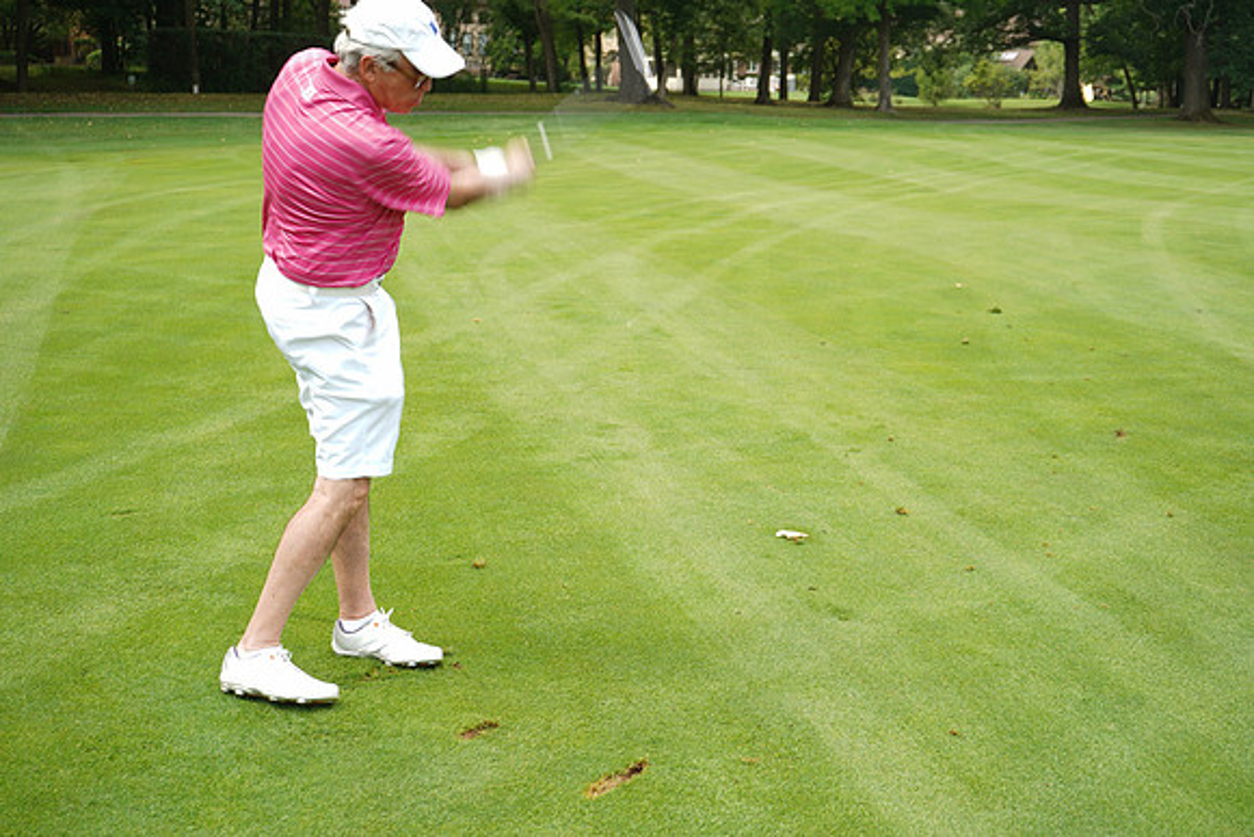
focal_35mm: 46
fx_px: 1603
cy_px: 418
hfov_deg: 42.7
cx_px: 627
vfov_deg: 29.3
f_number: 5.6
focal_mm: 46
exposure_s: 1/100
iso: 80
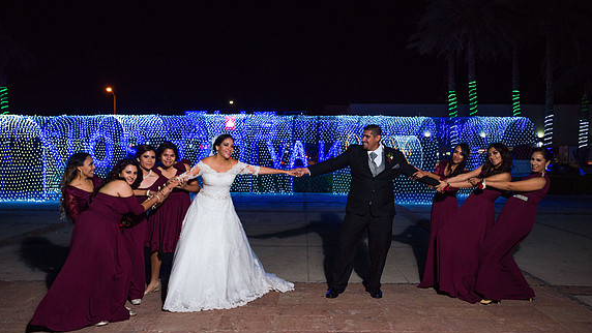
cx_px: 298
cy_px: 167
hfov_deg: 58.0
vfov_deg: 34.7
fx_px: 534
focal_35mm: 34
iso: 1600
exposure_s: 1/125
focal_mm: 32
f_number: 3.5
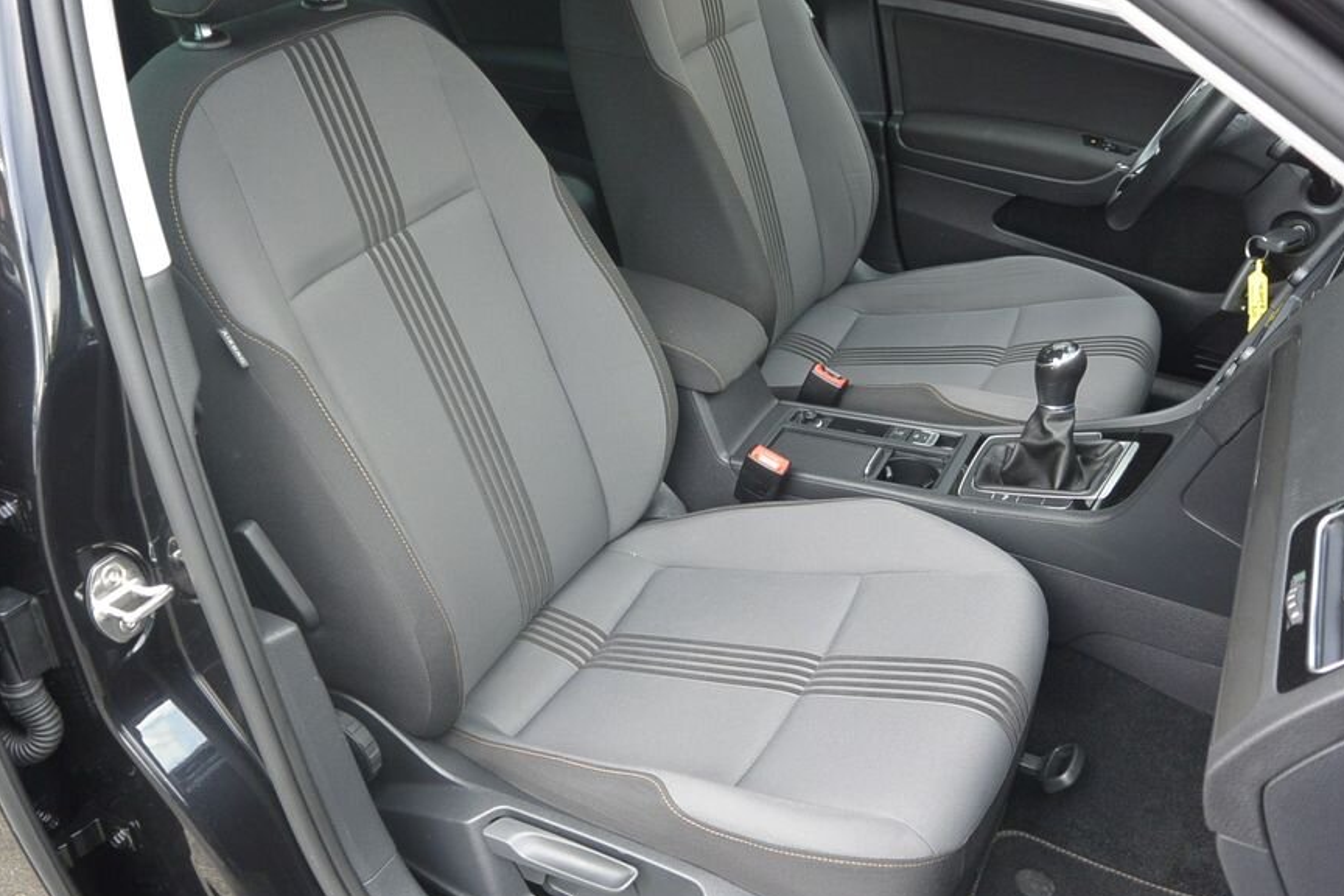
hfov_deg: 58.7
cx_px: 667
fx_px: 1195
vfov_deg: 41.0
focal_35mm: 32
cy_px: 503
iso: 250
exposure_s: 1/125
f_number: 3.5
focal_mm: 10
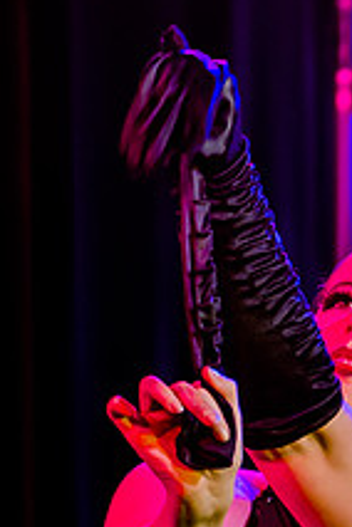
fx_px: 5998
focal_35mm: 409
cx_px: 677
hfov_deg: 3.3
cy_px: 434
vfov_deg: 5.0
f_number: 2.8
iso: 4000
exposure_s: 1/125
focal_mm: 70
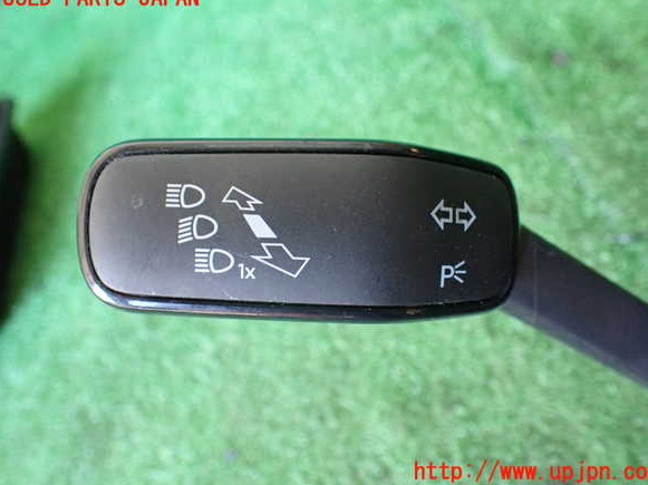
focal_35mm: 31
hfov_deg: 58.4
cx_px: 331
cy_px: 235
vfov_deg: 45.4
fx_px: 580
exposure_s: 1/50
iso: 800
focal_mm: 5.4
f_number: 2.3
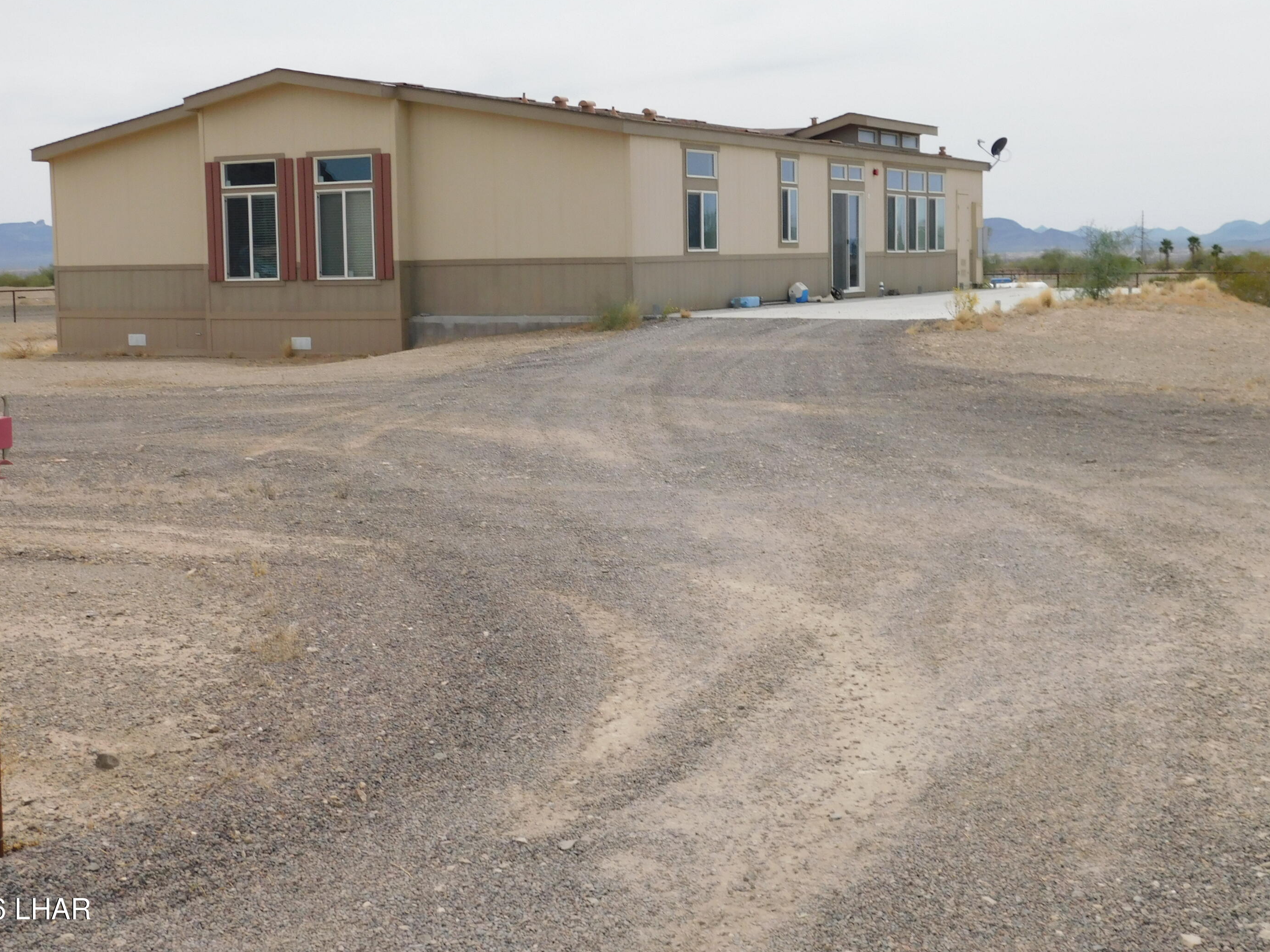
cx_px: 609
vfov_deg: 29.7
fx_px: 1798
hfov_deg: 38.9
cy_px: 438
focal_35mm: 49
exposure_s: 1/400
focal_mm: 8
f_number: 7.4
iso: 125
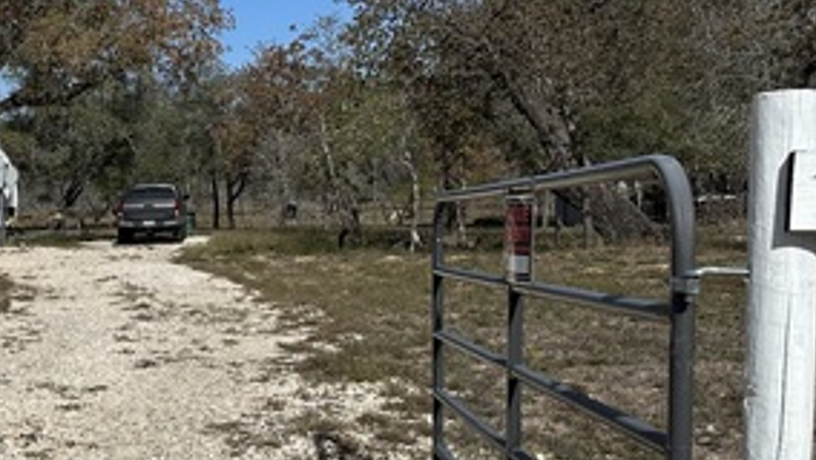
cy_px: 385
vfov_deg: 20.1
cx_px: -80
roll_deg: +2.9
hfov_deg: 31.5
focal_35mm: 59
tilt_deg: -6.4
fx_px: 1277
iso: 80
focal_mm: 6.86
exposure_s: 1/10753
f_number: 1.78
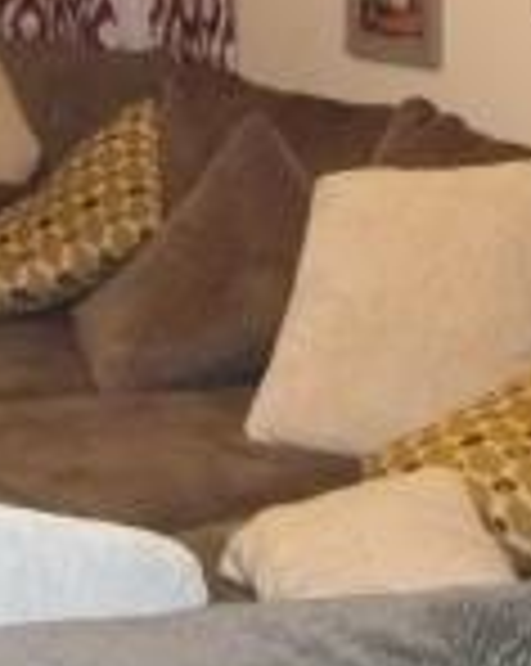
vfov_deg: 13.9
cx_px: -261
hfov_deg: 11.0
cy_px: -117
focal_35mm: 135
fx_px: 2657
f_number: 2.9
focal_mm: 5.7
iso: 400
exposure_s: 1/30
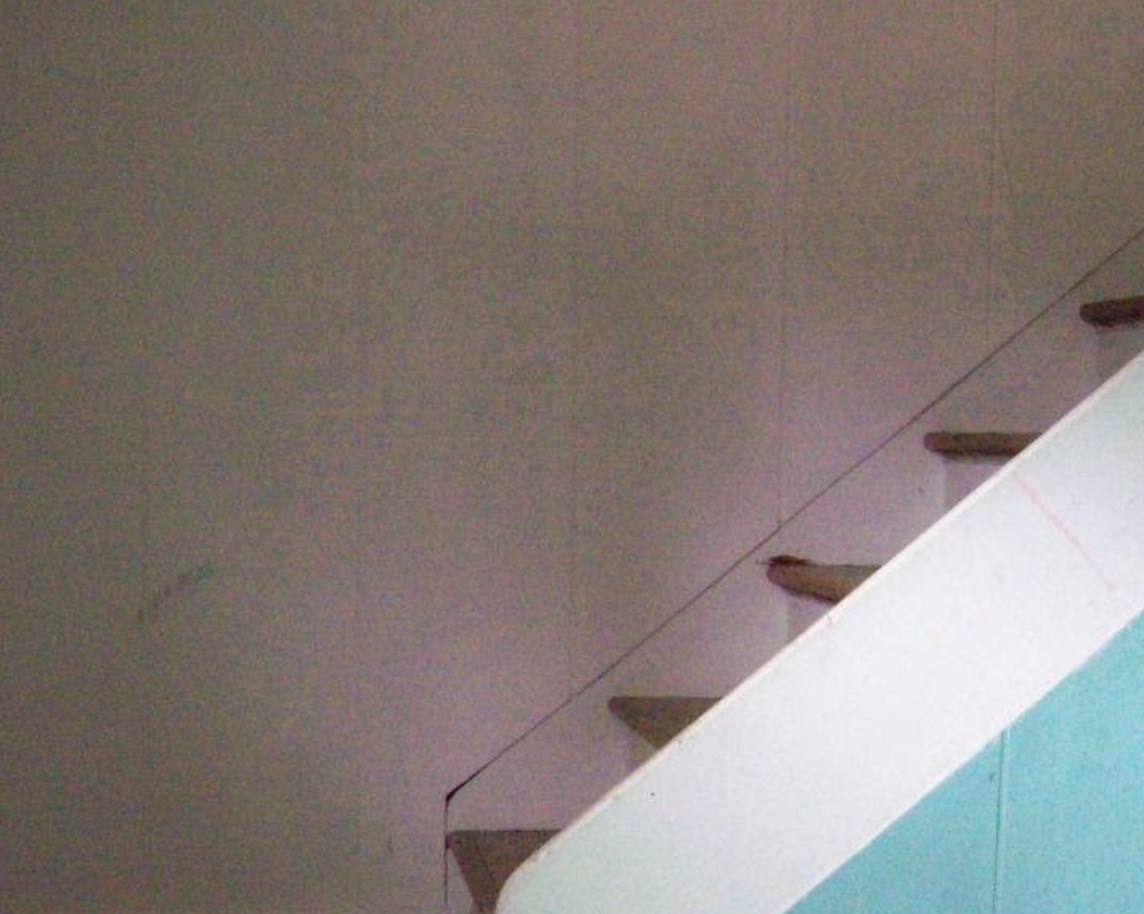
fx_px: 2403
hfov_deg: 26.7
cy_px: 850
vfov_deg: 21.0
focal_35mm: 71
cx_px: 680
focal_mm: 7.5
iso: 800
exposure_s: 1/60
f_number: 2.8
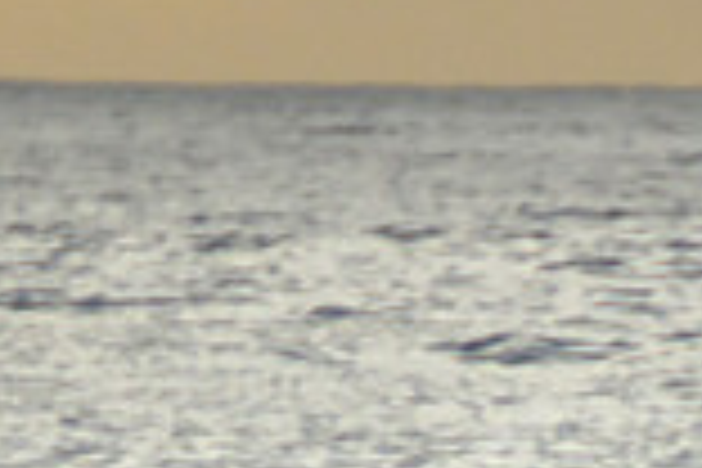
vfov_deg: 0.7
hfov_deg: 1.0
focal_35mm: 2043
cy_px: 993
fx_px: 39835
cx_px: 697
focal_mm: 400
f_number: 5.6
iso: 800
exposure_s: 1/2000
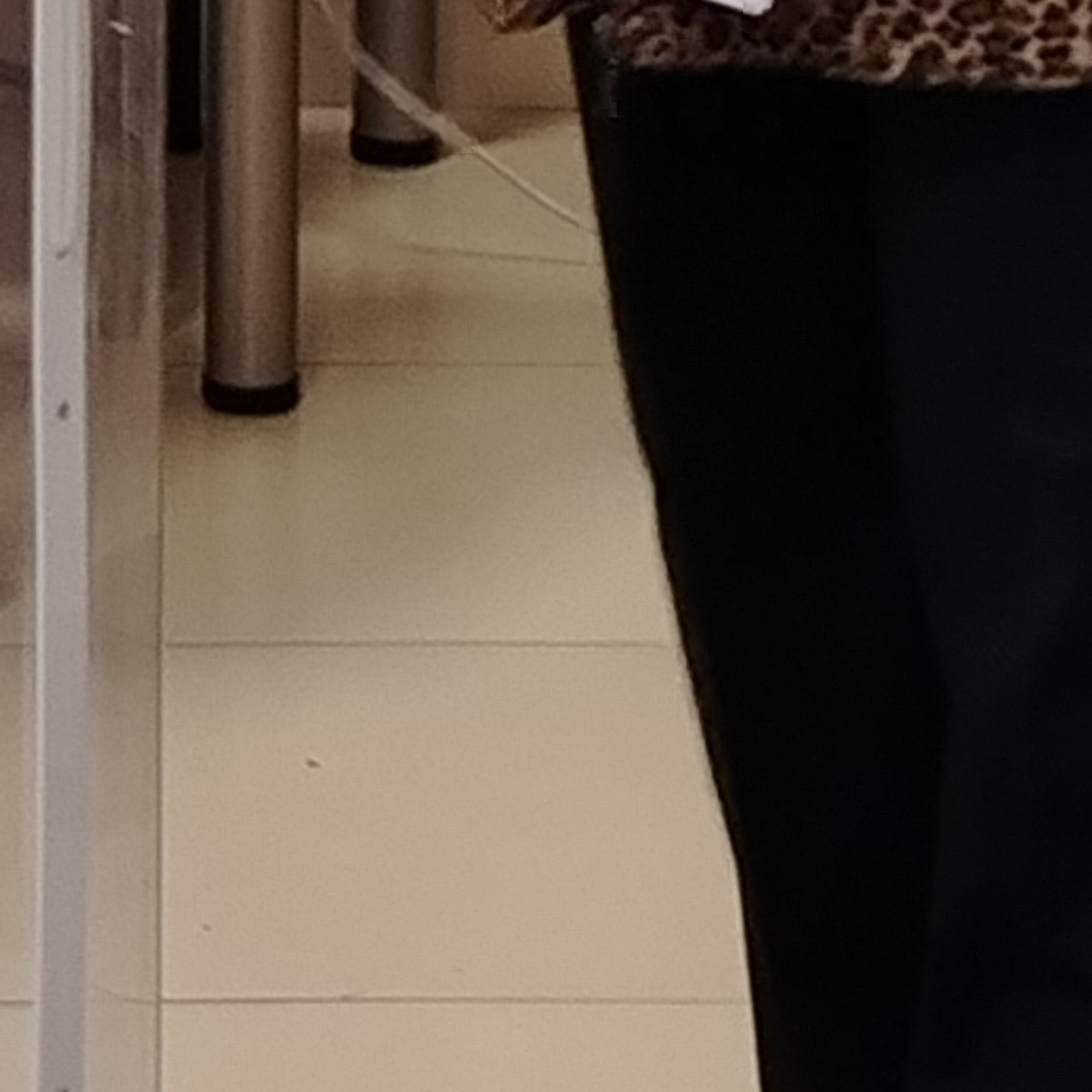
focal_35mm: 240
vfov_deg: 7.2
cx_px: -355
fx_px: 8566
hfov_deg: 7.2
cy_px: -478
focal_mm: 5.25
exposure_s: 1/60
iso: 772
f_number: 1.75
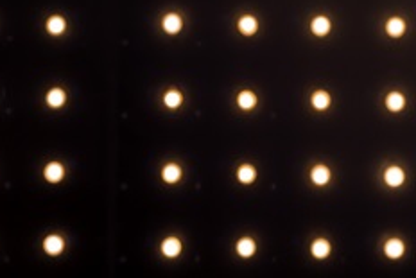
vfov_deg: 7.4
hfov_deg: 11.0
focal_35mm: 187
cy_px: 168
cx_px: 82
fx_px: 2162
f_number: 4
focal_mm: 62
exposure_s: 1/125
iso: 1600
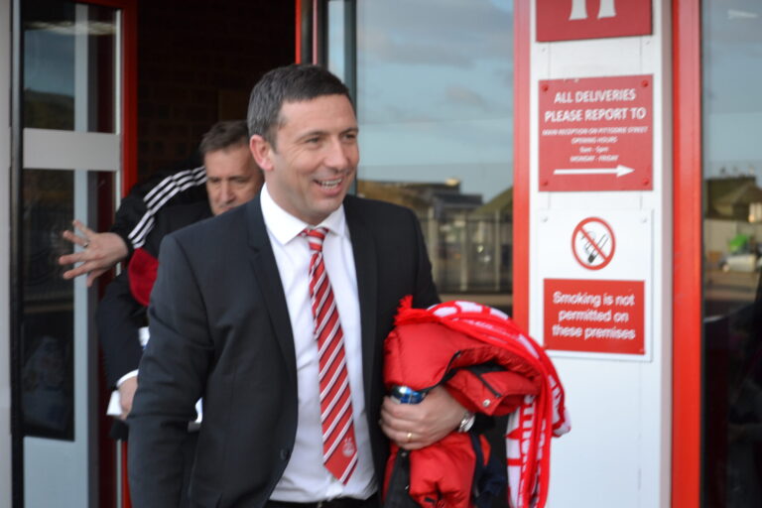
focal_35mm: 82
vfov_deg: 16.6
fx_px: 1746
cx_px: 381
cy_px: 254
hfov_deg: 24.6
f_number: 5.6
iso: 360
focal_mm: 55
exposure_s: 1/125
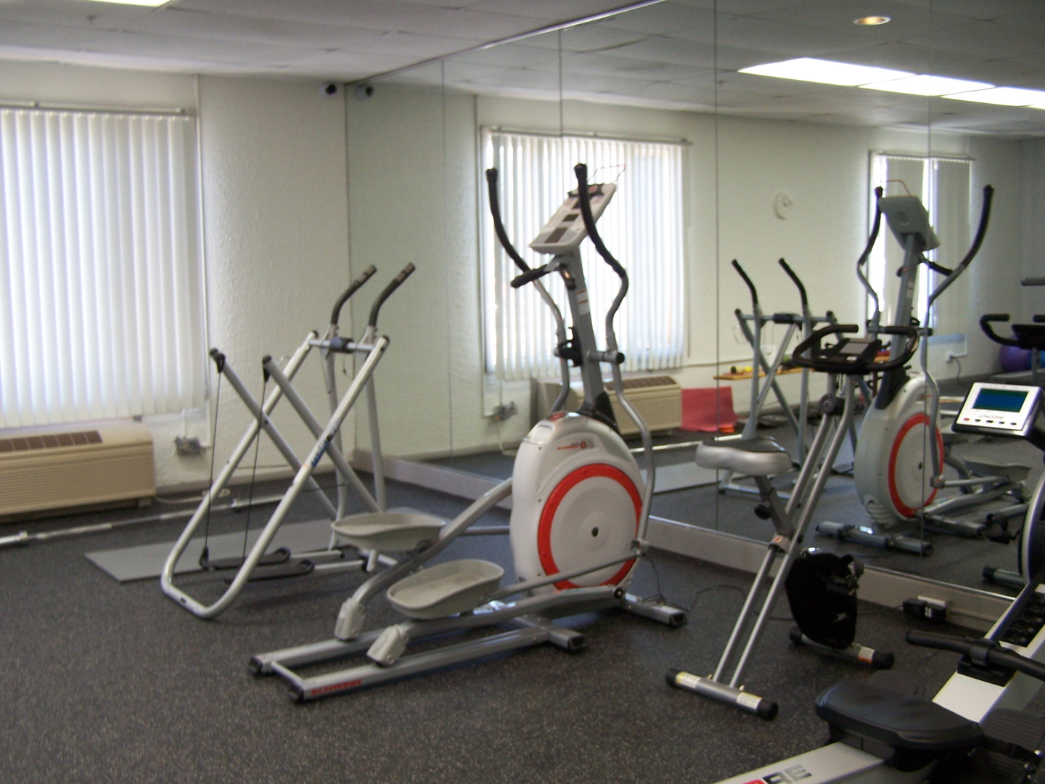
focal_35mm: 38
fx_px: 1147
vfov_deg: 37.7
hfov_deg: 49.0
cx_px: 522
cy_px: 392
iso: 140
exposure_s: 1/30
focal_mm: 6.3
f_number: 2.8
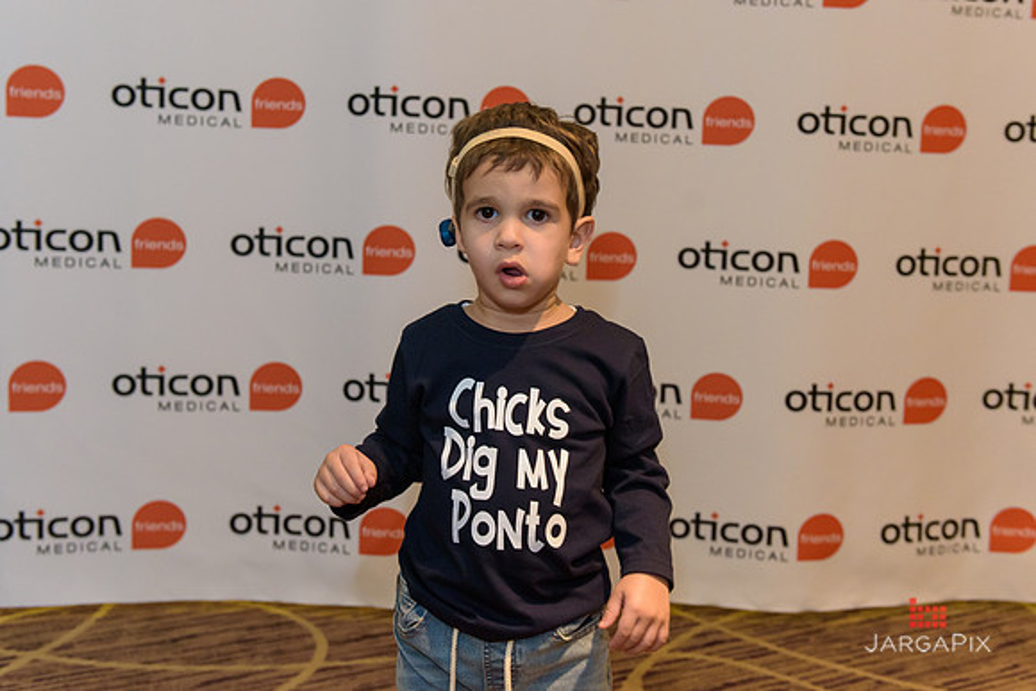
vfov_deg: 30.0
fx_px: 1284
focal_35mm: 45
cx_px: 518
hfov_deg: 43.9
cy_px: 263
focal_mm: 36
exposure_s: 1/125
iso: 1600
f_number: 3.2
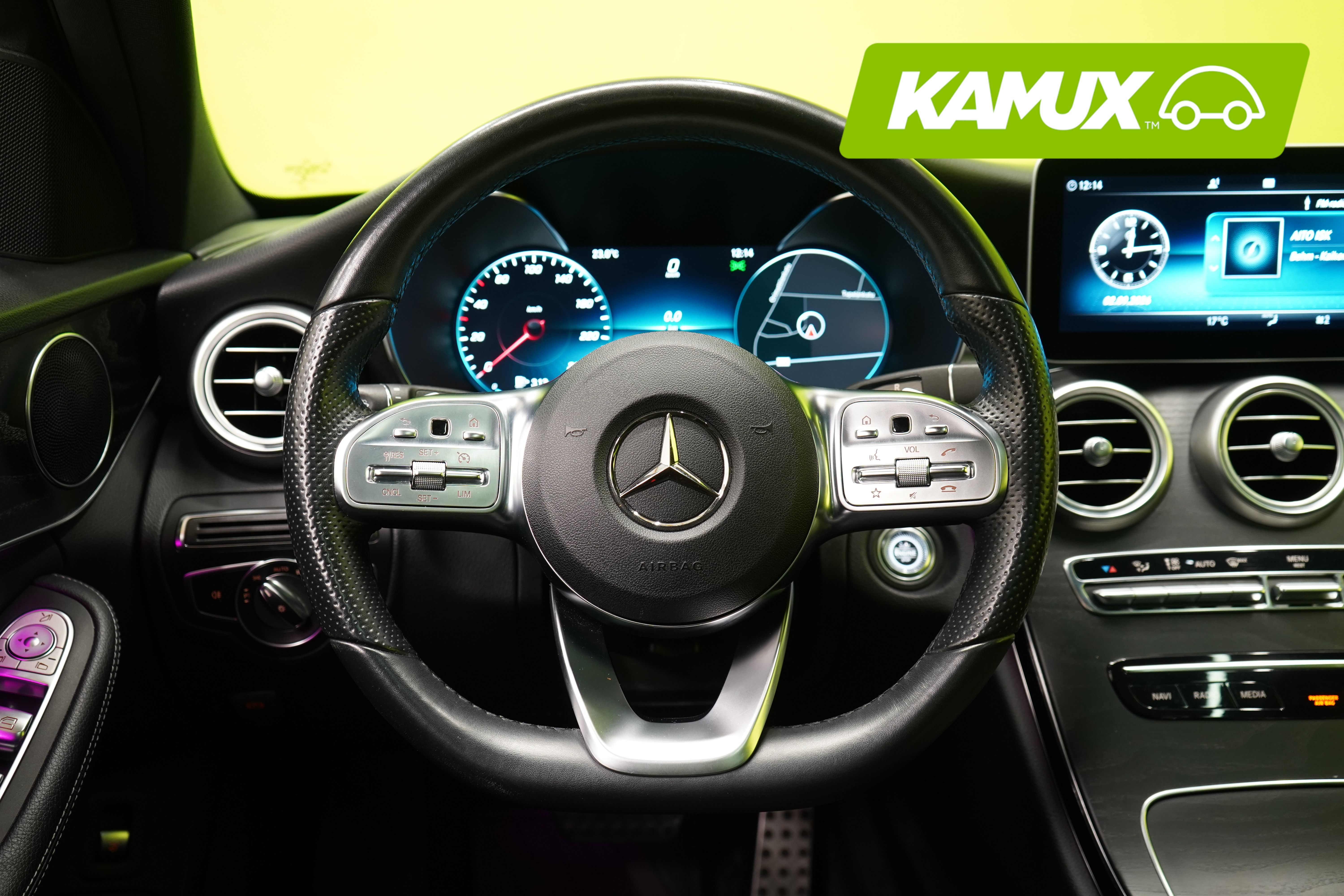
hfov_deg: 54.4
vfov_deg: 37.9
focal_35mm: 35
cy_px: 448
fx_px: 1307
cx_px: 672
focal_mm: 35
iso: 1250
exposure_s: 1/20
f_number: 5
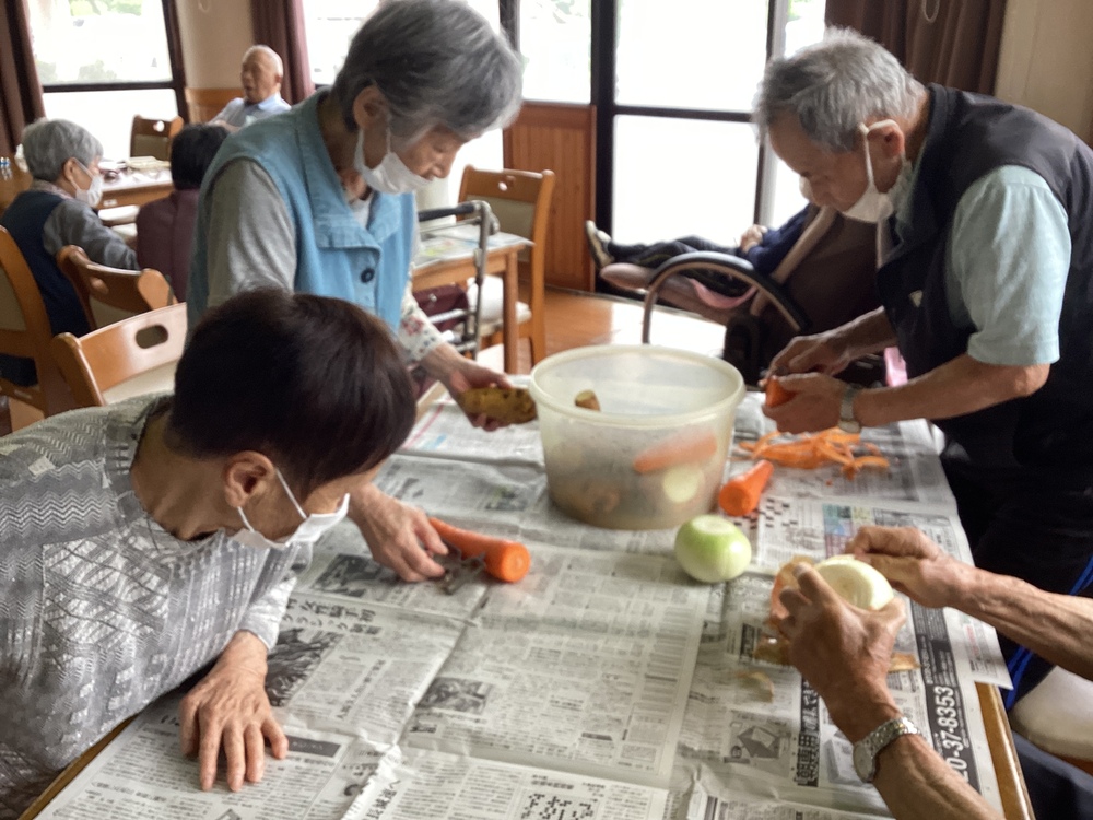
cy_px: 410
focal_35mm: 31
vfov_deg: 45.4
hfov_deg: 58.4
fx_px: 979
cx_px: 546
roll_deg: -1.0
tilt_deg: -21.8
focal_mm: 3.3
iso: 64
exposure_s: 1/100
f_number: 2.4
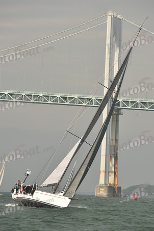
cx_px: 80
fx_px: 1643
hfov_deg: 5.4
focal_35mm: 256
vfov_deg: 8.0
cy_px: 122
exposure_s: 1/640
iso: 250
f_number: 5.6
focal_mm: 200
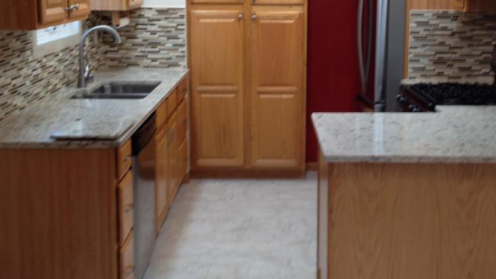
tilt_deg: -10.4
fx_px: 763
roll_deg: +0.0
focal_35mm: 58
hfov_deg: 36.0
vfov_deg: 20.7
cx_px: 278
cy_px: 93
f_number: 2.4
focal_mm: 4.28
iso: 50
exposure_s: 1/20
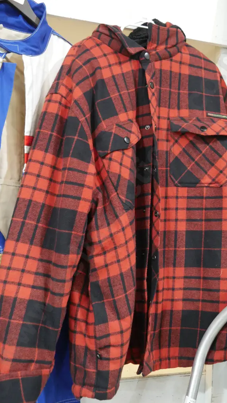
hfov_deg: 35.6
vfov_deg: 59.5
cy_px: 203
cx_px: 121
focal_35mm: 33
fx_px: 353
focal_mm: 15
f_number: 3.6
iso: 3200
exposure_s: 1/50
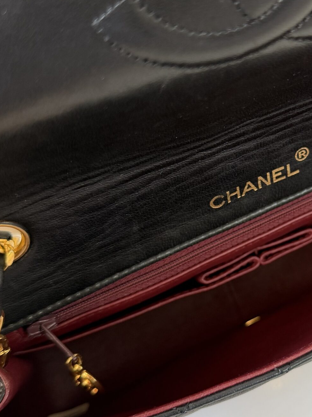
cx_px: 273
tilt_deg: -44.5
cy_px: 226
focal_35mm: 47
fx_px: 565
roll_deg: +9.5
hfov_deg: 29.8
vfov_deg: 40.4
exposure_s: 1/121
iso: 160
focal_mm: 6.76
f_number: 1.78
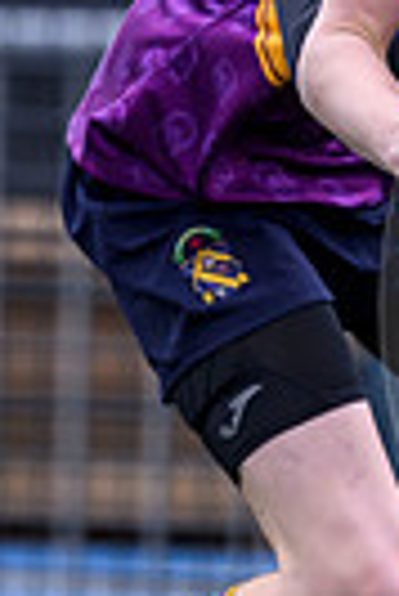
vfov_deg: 0.9
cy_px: 306
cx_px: 792
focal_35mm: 2360
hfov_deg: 0.6
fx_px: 39130
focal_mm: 400
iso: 500
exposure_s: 1/1600
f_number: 3.5
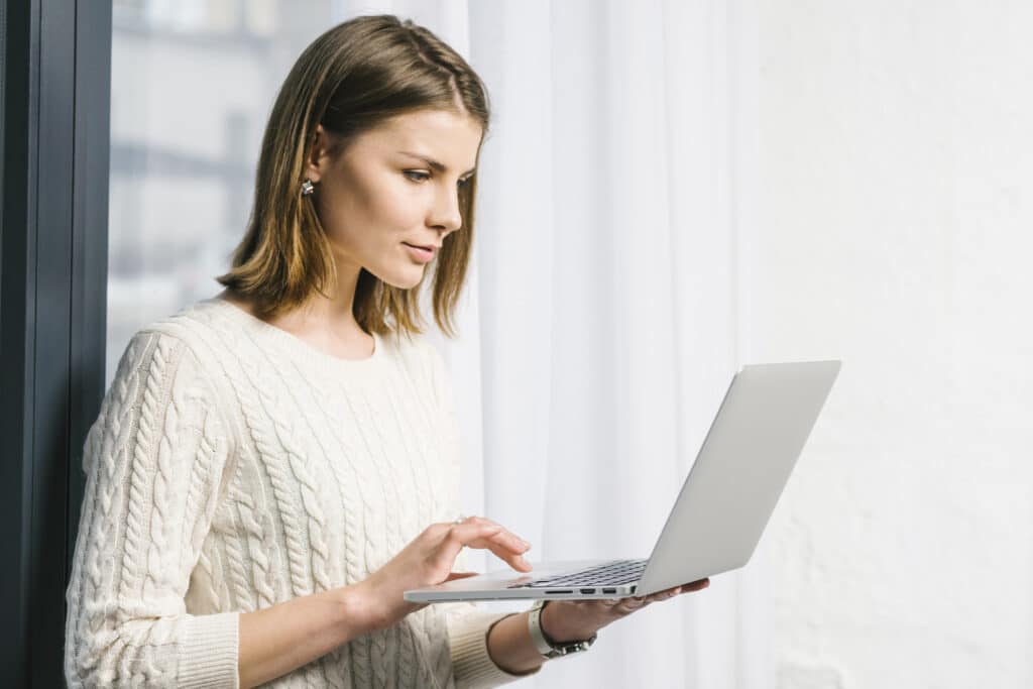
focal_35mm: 85
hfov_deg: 23.9
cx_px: 516
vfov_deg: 16.1
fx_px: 2439
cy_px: 344
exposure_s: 1/60
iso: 100
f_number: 4
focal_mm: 85
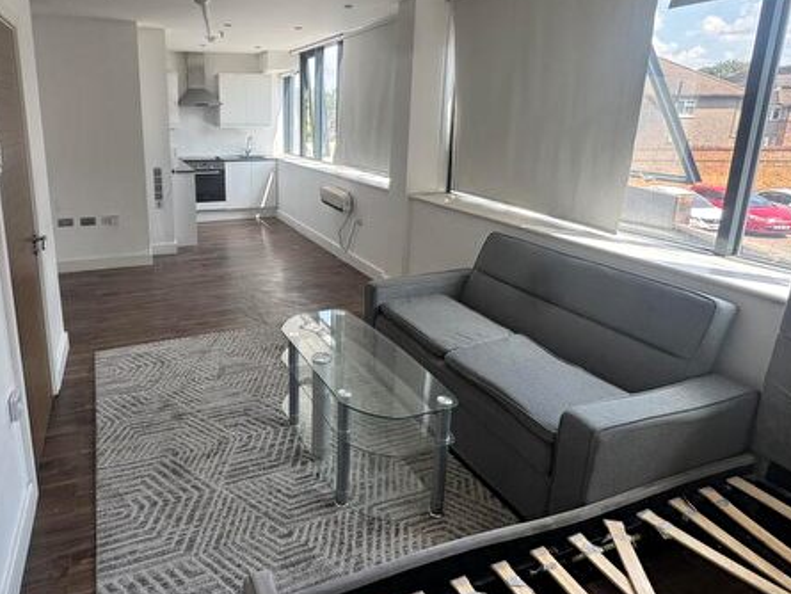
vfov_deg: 60.4
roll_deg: +0.6
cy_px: 227
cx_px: 270
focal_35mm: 22
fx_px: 503
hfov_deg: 74.3
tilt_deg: -12.2
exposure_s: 1/148
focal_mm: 2.22
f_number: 2.2
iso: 40
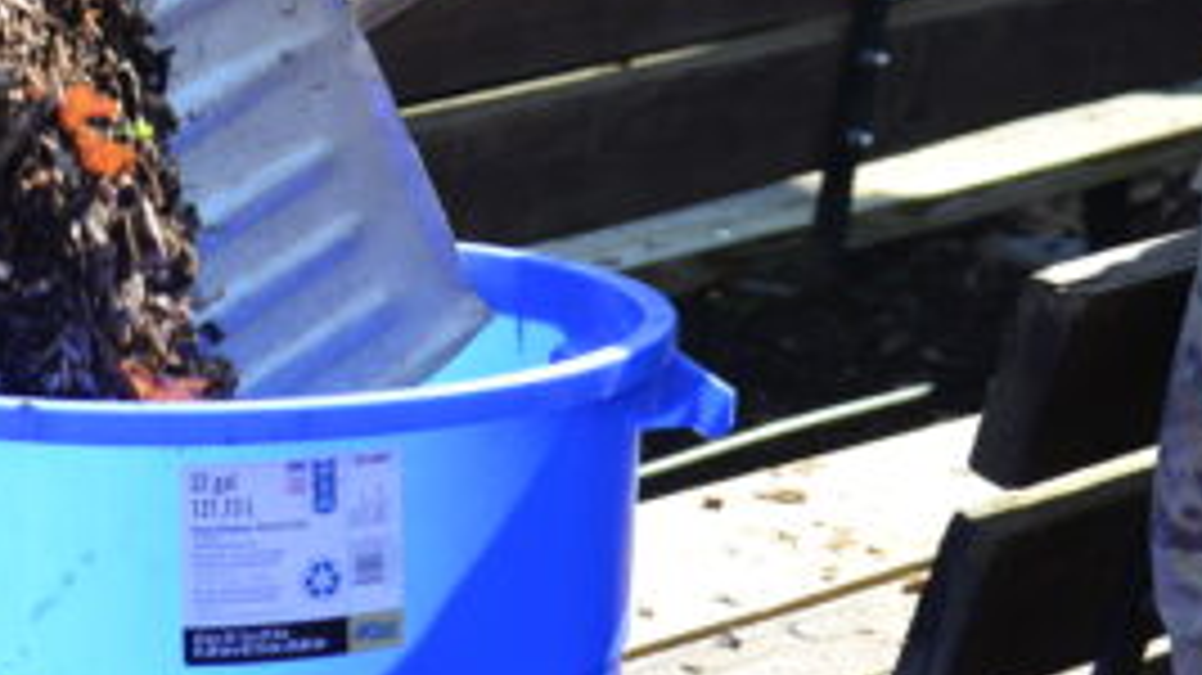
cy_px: -542
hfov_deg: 10.3
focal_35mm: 209
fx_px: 6659
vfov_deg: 5.7
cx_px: 621
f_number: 4
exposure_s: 1/320
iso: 200
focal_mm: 52
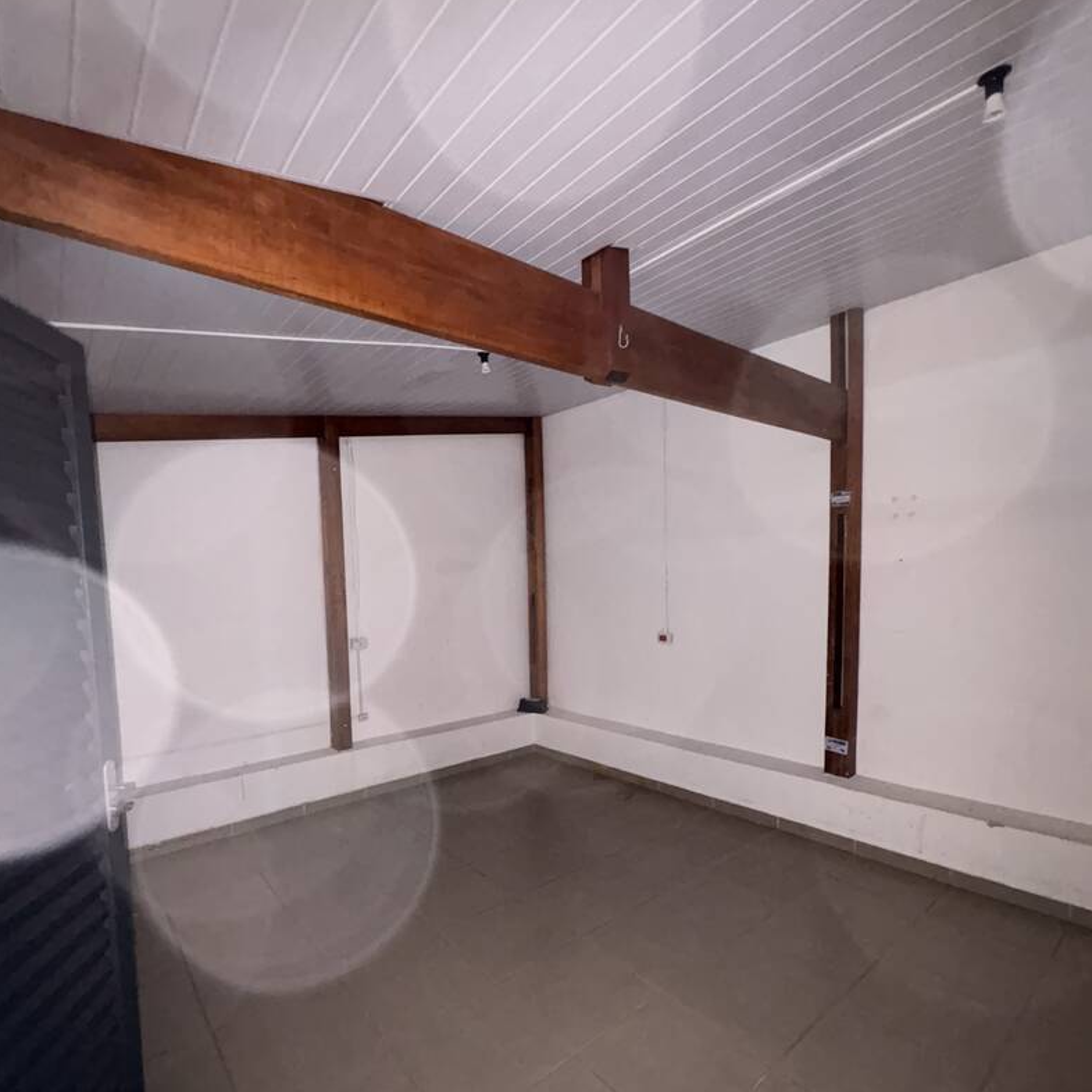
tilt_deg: -3.6
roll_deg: +0.8
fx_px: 607
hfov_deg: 84.0
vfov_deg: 83.5
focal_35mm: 17
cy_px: 622
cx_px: 533
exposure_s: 1/18
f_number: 2.2
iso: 320
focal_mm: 2.22
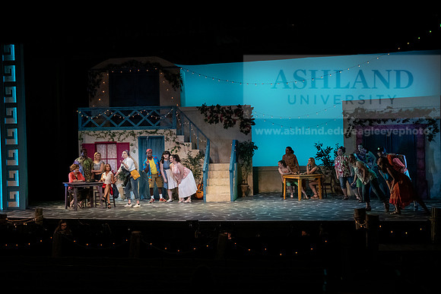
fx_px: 674
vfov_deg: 24.6
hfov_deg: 36.2
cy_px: 147
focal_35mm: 55
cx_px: 220
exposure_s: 1/320
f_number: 3.2
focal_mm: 55
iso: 3200
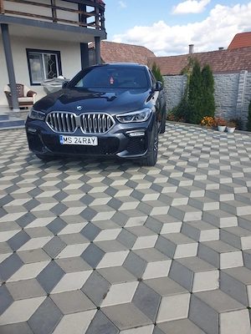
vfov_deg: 67.3
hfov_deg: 53.1
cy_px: 167
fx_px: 251
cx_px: 126
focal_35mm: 26
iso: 50
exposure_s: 1/692
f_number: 2.4
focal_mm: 4.3
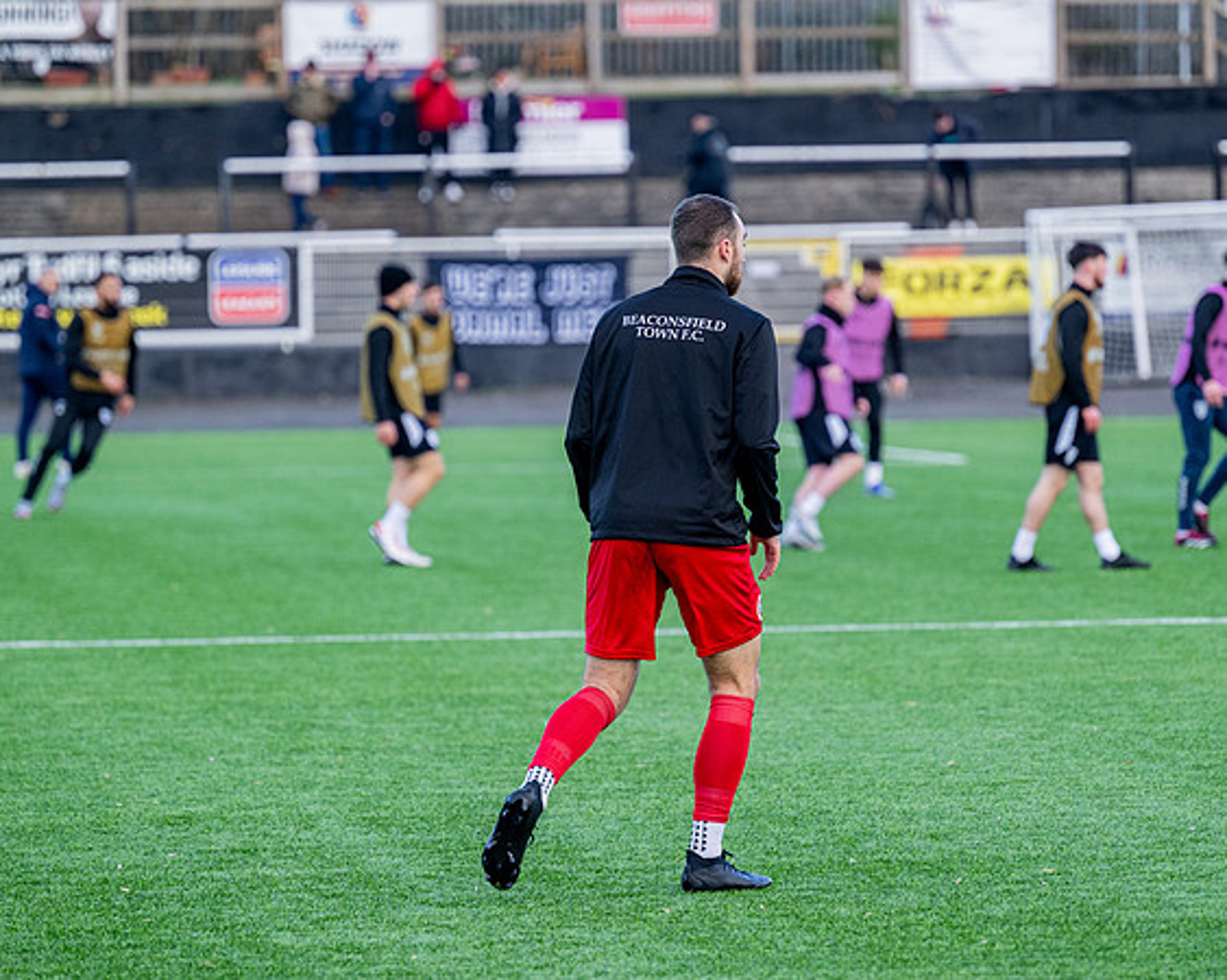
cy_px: 490
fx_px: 8585
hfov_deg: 8.2
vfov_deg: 6.5
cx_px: 614
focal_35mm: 236
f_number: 4
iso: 1000
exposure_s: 1/1000
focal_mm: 210
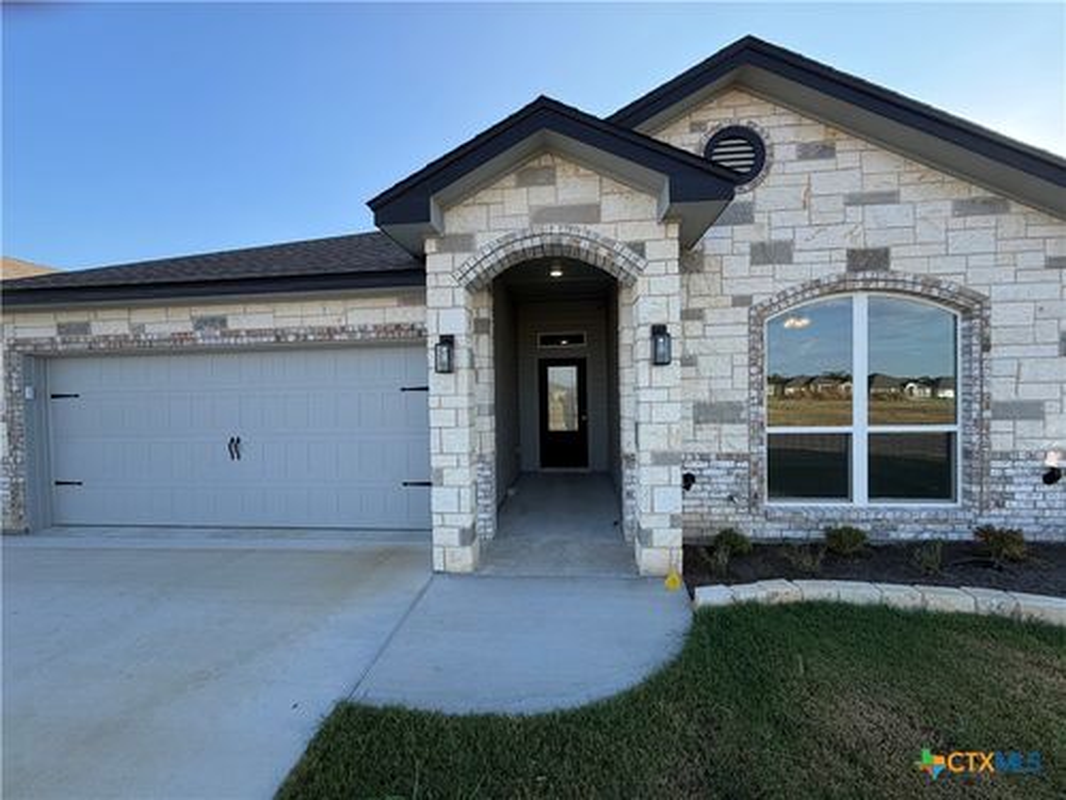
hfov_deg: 102.1
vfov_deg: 85.7
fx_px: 431
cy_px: 400
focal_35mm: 14
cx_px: 533
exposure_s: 1/514
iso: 40
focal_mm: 2.22
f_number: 2.2
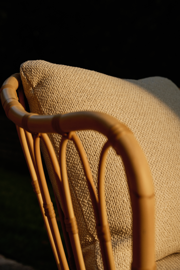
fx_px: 481
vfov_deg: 31.4
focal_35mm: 64
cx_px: 90
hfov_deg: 21.2
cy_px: 135
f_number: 5.6
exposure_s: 1/400
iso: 640
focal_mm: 64.1
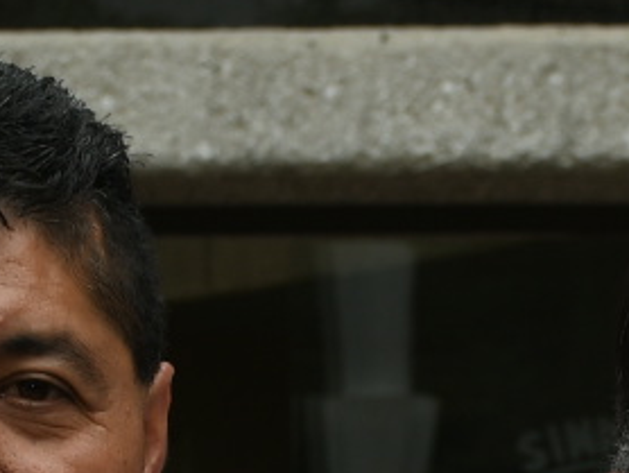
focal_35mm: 319
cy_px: 919
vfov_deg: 4.6
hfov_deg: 6.2
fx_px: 5801
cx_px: 421
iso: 160
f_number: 6.3
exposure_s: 1/160
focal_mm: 38
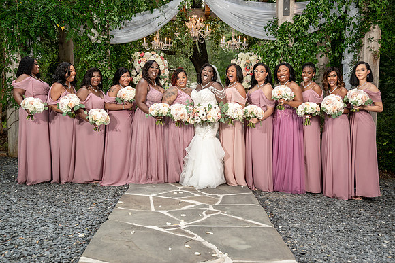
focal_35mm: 41
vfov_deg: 33.0
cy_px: 129
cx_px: 195
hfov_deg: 47.9
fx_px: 445
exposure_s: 1/200
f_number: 4
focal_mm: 39
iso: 640
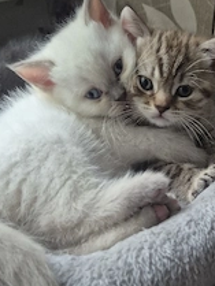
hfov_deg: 32.5
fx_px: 364
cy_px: 167
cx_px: 152
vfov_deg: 42.8
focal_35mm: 44
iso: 500
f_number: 1.8
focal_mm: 5.4
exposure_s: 1/100
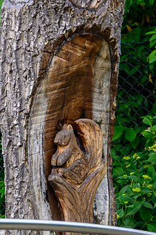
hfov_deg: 7.2
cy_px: 92
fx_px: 1236
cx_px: -12
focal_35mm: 190
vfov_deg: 10.8
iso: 200
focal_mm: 42
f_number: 7.1
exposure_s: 1/160
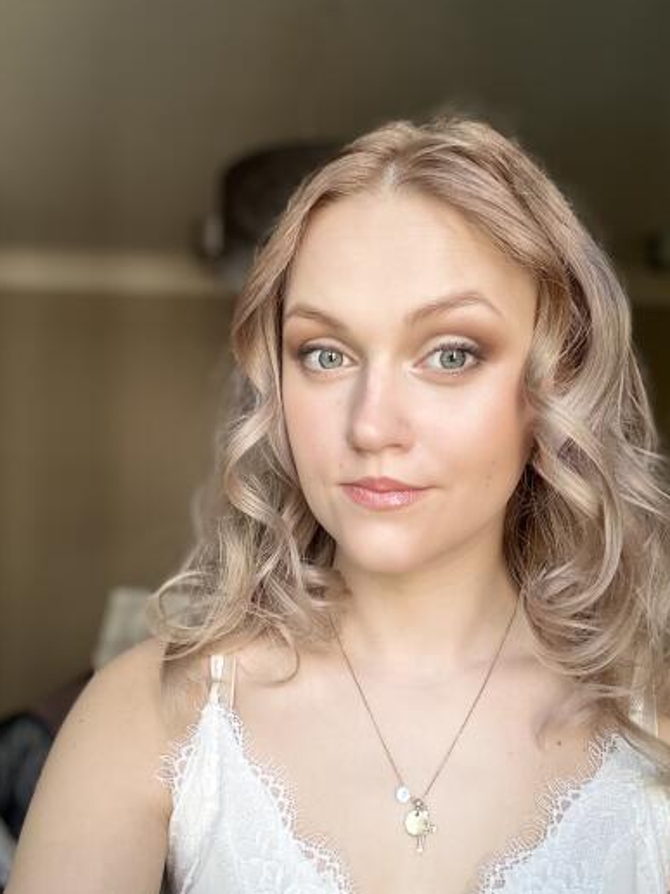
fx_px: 826
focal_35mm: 32
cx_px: 351
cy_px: 466
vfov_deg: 56.8
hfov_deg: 44.1
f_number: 1.9
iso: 64
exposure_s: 1/121
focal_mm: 2.69
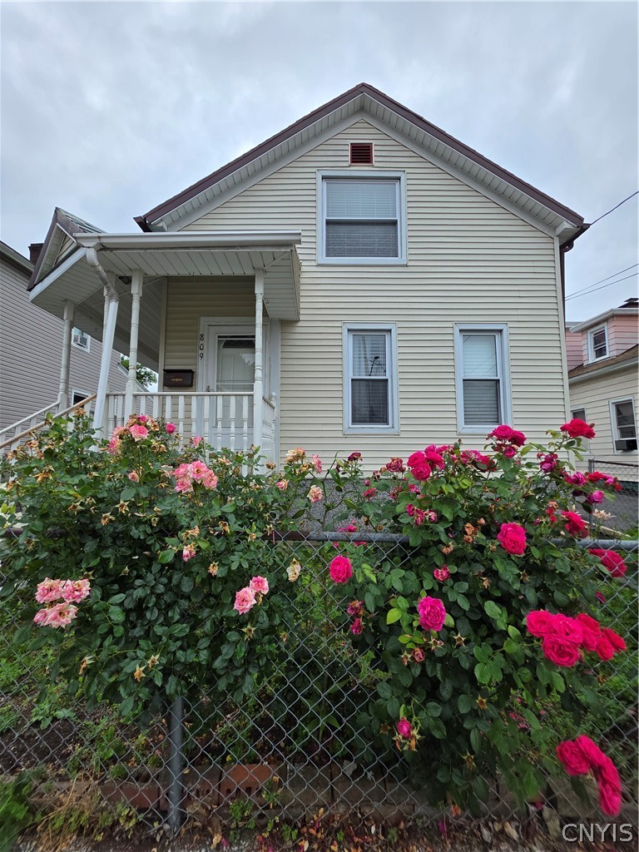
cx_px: 320
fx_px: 320
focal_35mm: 13
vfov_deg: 106.2
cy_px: 426
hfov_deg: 89.9
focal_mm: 2.2
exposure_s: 1/2134
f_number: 1.9
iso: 40
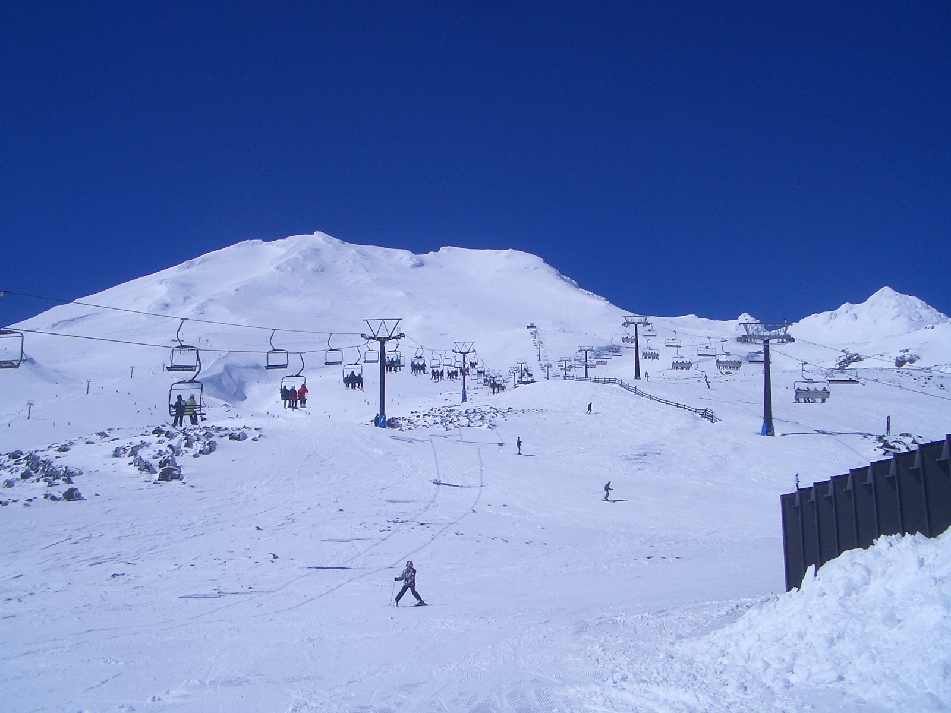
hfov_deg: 52.6
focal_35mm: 35
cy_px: 356
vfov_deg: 40.7
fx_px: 962
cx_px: 476
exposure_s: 1/2000
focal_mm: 5.8
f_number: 4.3
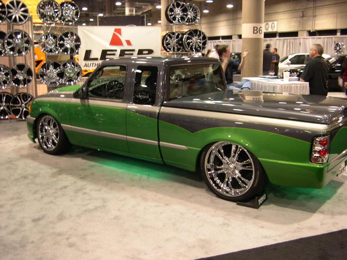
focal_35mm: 38
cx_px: 174
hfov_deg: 49.0
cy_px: 130
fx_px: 381
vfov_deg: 37.7
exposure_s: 1/4.9
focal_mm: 8
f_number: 2.8
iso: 100
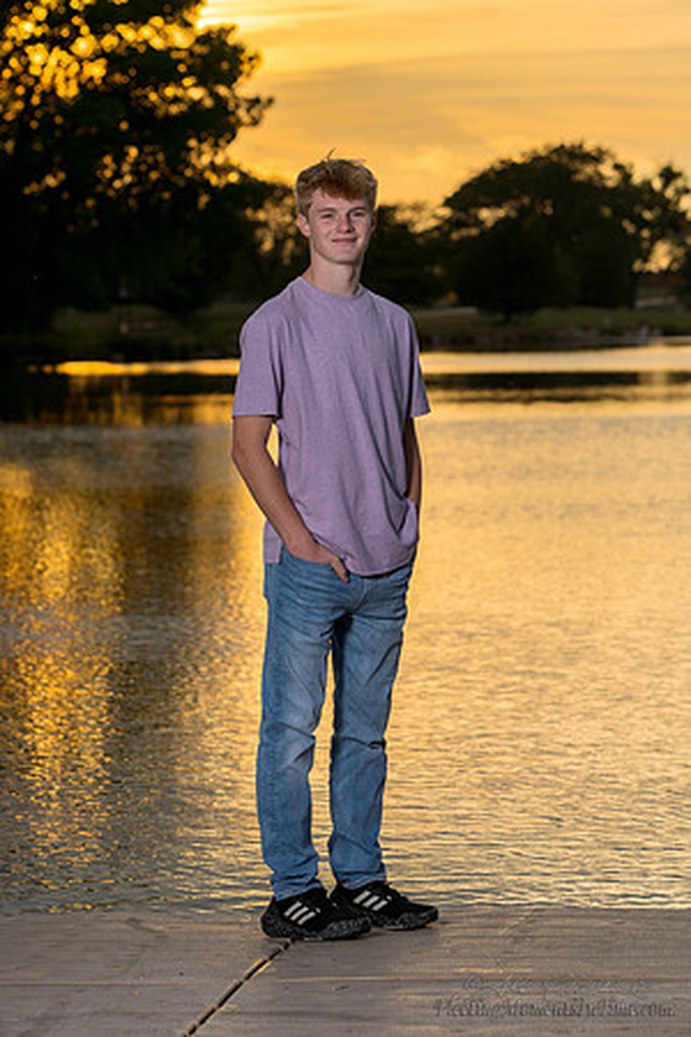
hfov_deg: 9.8
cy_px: 518
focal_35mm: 140
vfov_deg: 14.7
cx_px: 346
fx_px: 4031
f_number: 7.1
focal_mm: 140
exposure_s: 1/250
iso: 100
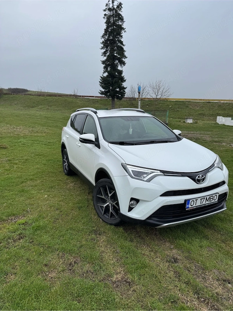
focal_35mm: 24
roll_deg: +0.0
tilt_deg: -10.1
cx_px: 116
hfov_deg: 56.8
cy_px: 156
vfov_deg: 71.6
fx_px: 215
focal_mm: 6.76
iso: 80
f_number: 1.78
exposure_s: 1/1560
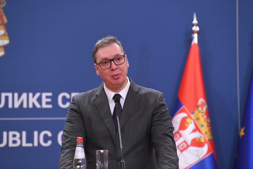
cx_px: 126
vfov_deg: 6.9
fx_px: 1406
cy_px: 84
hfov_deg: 10.3
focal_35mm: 200
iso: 2500
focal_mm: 200
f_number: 4
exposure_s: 1/250
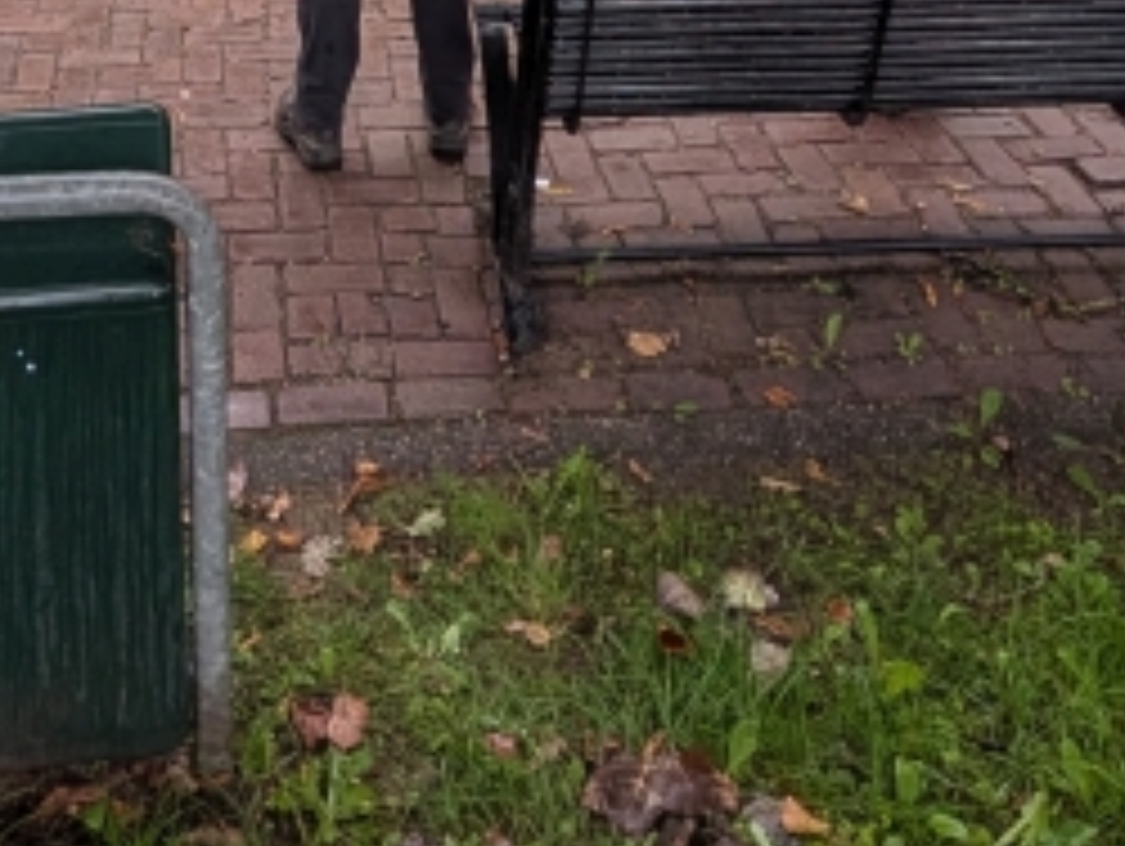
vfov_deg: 21.9
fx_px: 1561
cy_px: -587
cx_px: 270
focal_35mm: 48
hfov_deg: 38.5
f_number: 1.7
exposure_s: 1/118
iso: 112
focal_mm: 2.02
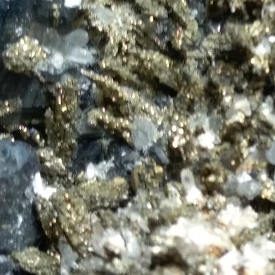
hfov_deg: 17.9
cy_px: 77
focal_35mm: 94
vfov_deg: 18.4
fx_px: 845
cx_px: 289
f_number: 2
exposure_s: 1/33.3
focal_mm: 3.54
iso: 163
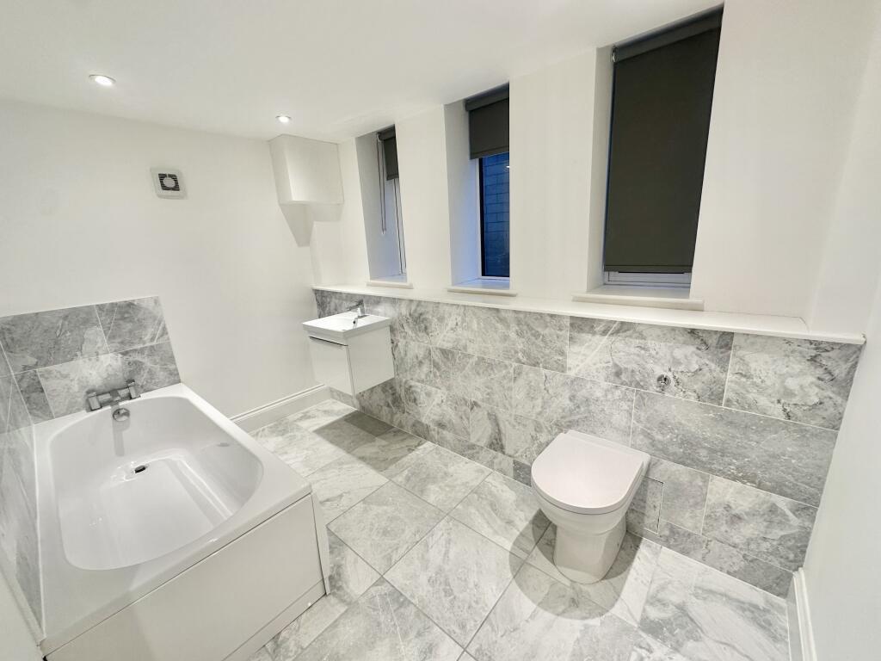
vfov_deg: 85.7
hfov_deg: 102.1
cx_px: 440
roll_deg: +3.2
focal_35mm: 14
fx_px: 356
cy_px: 330
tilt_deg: -14.3
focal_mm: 2.22
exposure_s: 1/100
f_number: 2.2
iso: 125
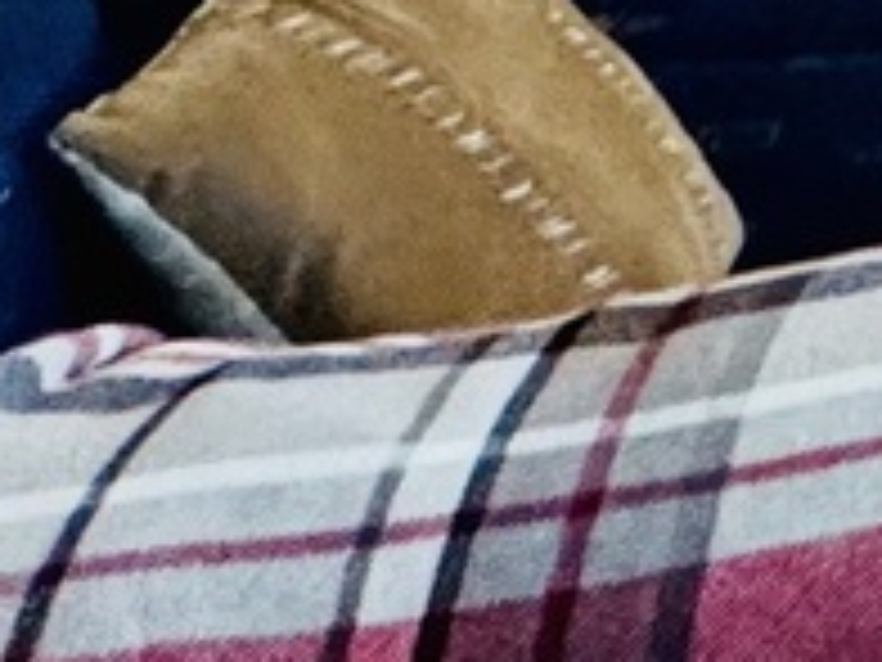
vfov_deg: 11.1
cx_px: 2592
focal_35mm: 107
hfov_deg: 11.5
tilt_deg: -0.7
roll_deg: +2.6
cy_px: -1029
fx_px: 2726
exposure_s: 1/50
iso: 400
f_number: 2.2
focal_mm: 2.22
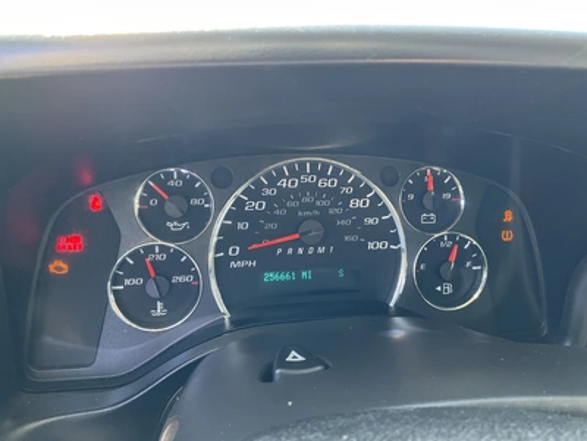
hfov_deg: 61.7
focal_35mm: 29
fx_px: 492
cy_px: 220
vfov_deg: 48.2
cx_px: 294
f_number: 1.8
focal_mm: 3
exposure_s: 1/60
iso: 100
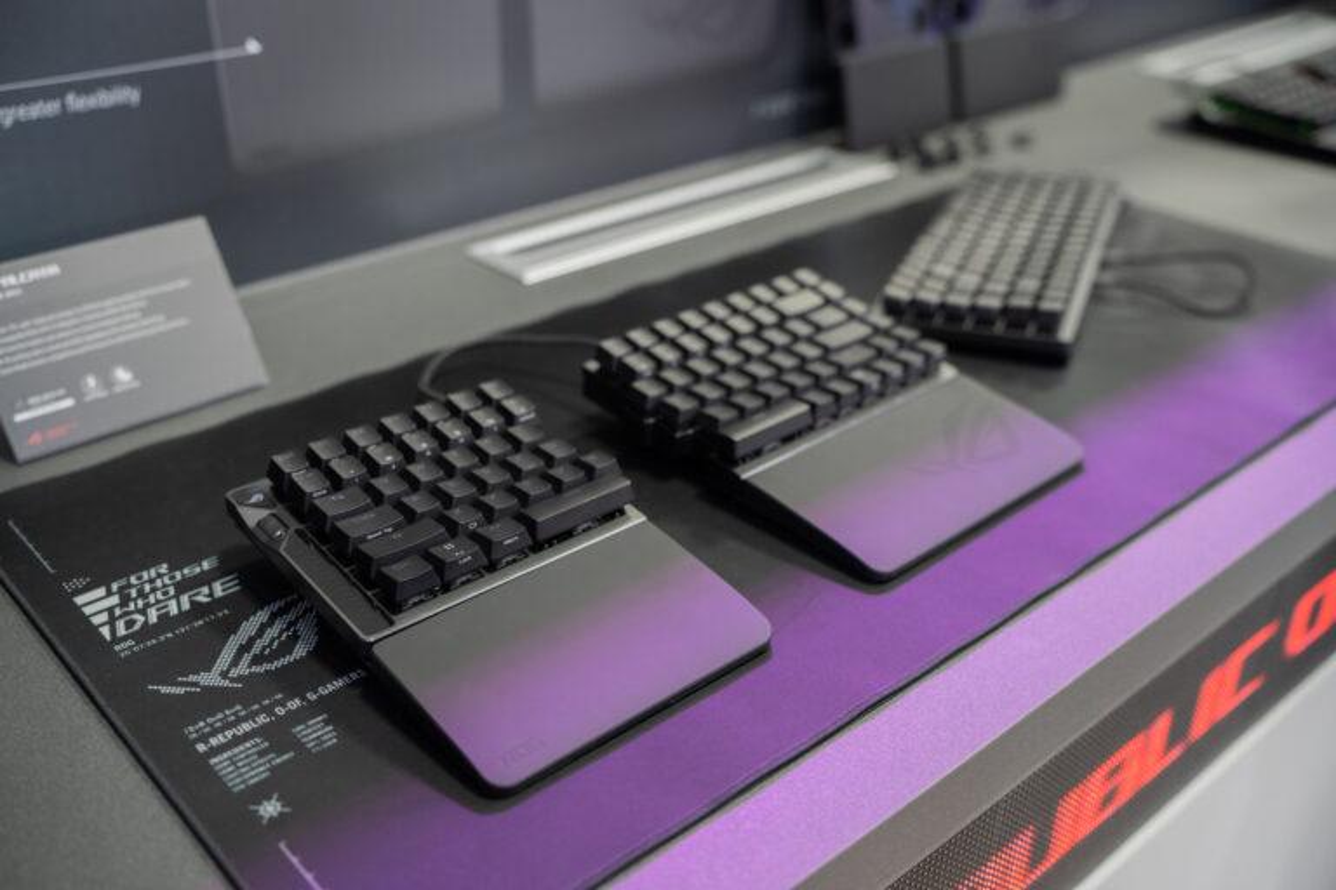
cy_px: 445
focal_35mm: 35
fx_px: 1299
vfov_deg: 37.9
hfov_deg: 54.4
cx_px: 668
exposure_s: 1/50
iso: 800
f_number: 2.8
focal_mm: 35
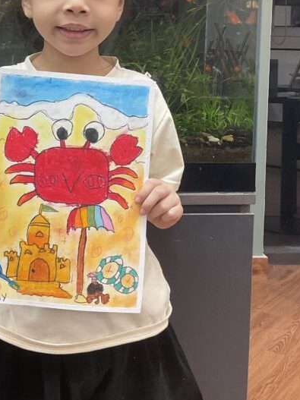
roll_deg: -2.2
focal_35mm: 55
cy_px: 99
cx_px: 84
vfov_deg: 34.2
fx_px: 636
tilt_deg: -4.2
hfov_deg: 26.3
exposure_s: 1/76
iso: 64
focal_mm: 3
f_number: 1.8
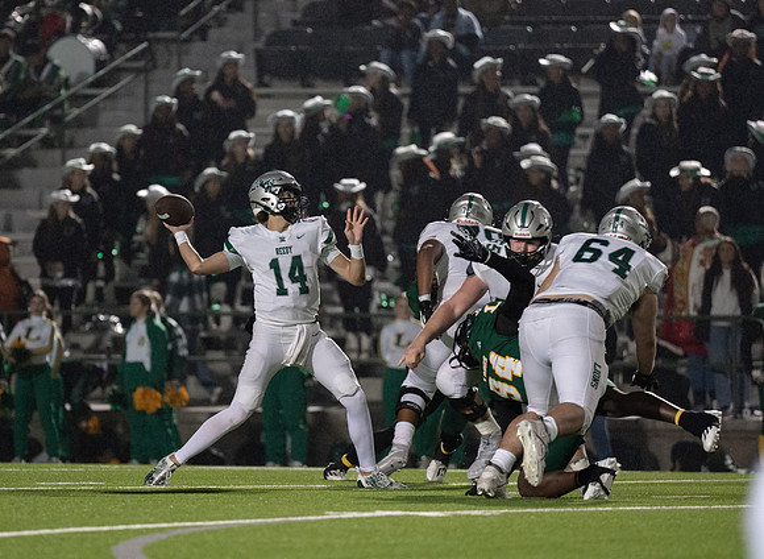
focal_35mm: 331
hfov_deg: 6.0
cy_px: 321
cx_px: 267
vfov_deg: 4.4
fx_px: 7246
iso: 3200
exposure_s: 1/1250
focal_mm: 200
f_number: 2.8
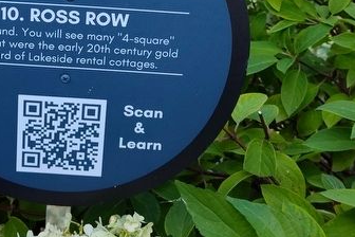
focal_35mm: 57
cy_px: -19
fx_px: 562
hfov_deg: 34.4
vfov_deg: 22.5
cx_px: 96
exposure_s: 1/329
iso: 100
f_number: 1.8
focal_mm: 5.56
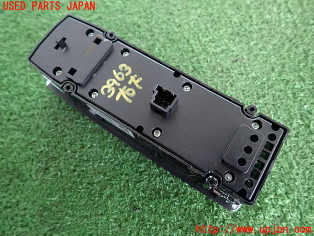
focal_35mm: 25
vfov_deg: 54.9
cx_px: 157
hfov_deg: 69.4
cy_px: 118
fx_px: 227
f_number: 2
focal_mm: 4.5
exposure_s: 1/30
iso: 250
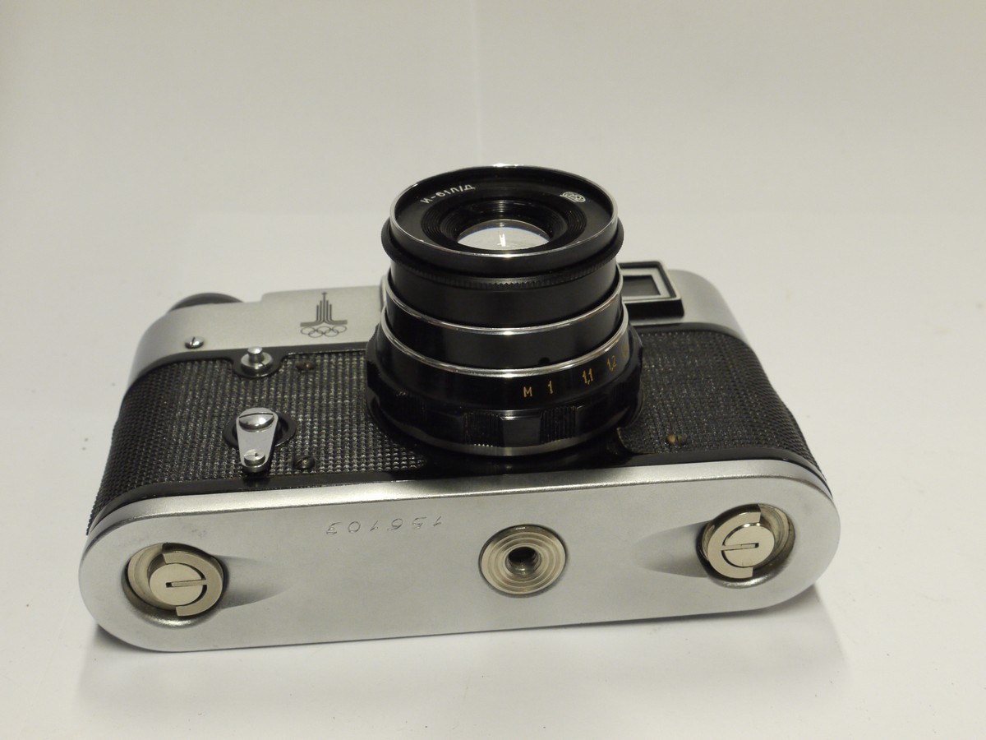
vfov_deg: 30.3
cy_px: 370
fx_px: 1367
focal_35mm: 48
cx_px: 493
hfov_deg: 39.7
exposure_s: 1/25
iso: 800
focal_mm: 24
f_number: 10
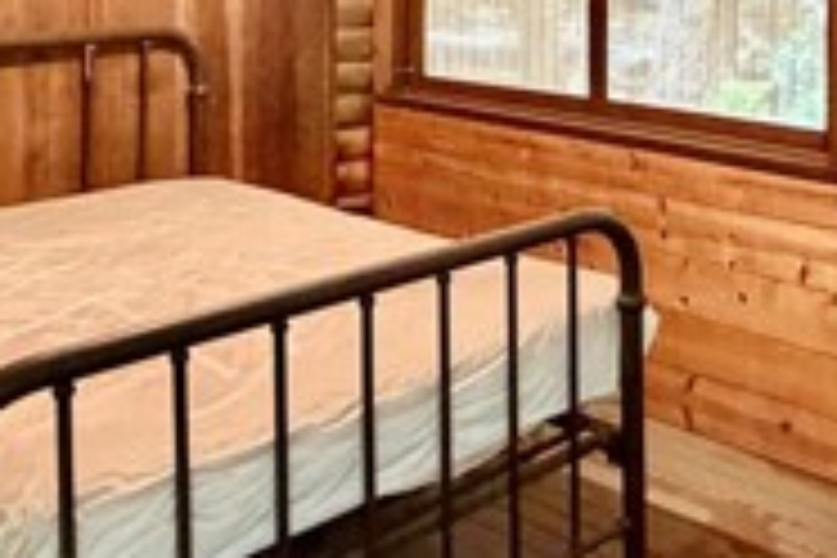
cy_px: -36
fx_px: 1162
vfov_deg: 25.3
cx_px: 742
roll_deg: -0.8
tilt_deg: -1.0
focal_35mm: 50
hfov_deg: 37.2
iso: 500
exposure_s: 1/60
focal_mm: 2.22
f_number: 2.2
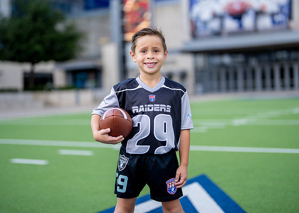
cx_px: 153
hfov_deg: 32.2
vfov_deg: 23.3
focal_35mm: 61
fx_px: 517
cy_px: 90
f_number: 1.2
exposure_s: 1/1600
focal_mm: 50
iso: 100
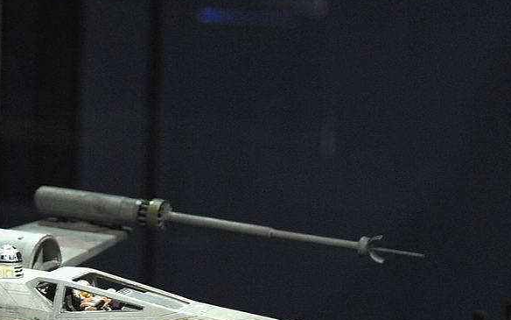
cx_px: 108
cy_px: 380
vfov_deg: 6.7
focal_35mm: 196
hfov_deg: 10.7
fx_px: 2730
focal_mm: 78
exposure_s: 1/30
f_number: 5.3
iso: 1600
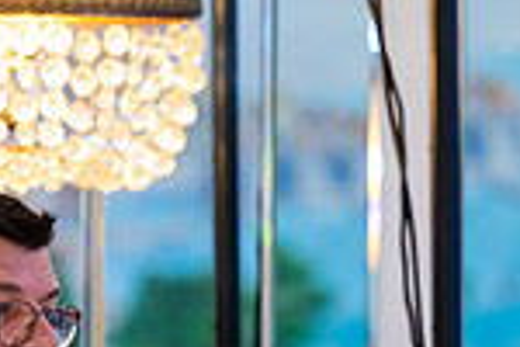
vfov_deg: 2.6
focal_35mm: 531
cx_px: 222
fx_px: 7669
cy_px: 638
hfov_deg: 3.9
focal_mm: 135
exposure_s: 1/125
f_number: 3.2
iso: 1250
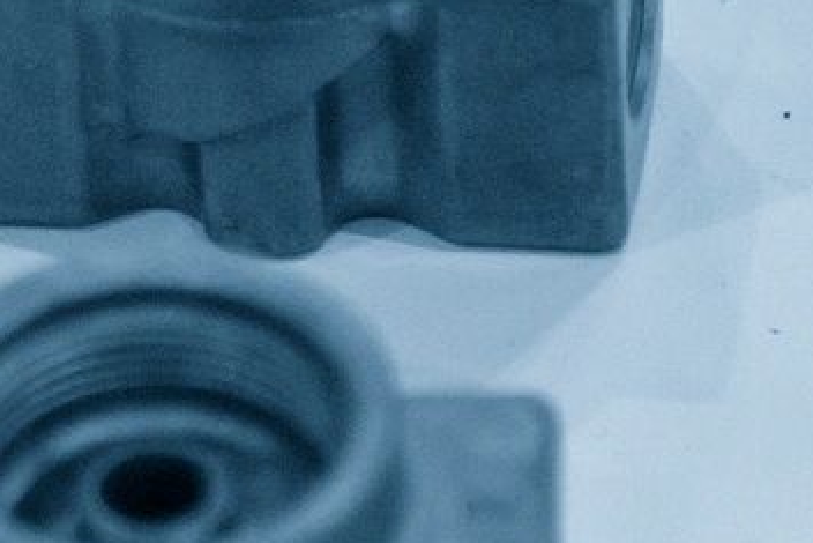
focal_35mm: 723
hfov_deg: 2.8
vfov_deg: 1.9
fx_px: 16334
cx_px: -657
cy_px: 129
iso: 1600
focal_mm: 120
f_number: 4
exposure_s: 1/250
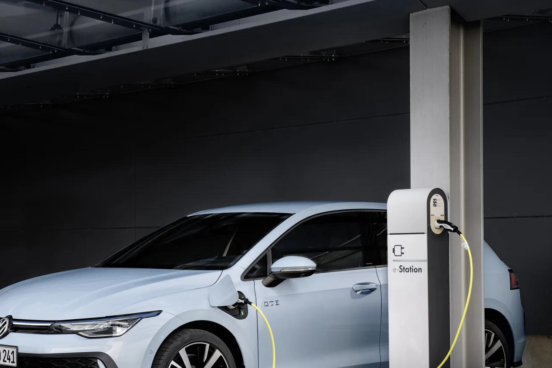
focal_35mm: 85
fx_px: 1303
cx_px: 201
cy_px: 224
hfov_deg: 23.9
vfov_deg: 16.0
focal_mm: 60
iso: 200
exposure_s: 1/80
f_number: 8
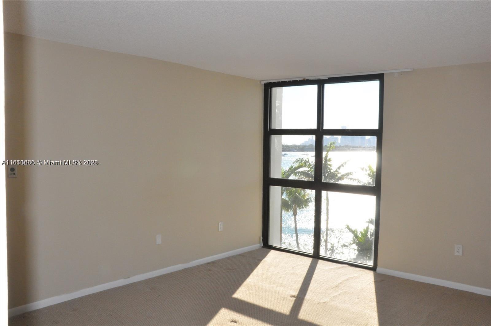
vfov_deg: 41.6
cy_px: 163
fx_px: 429
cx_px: 246
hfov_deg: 59.6
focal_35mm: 32
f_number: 25
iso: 1600
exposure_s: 1/200
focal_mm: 21
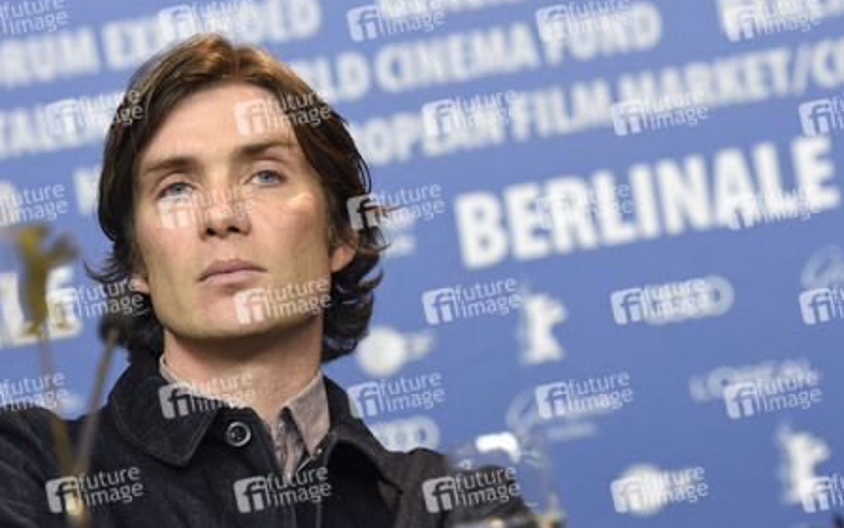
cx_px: 421
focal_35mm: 208
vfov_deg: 6.3
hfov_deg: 10.1
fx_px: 4773
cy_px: 255
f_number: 4
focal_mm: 135
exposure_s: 1/400
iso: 1600
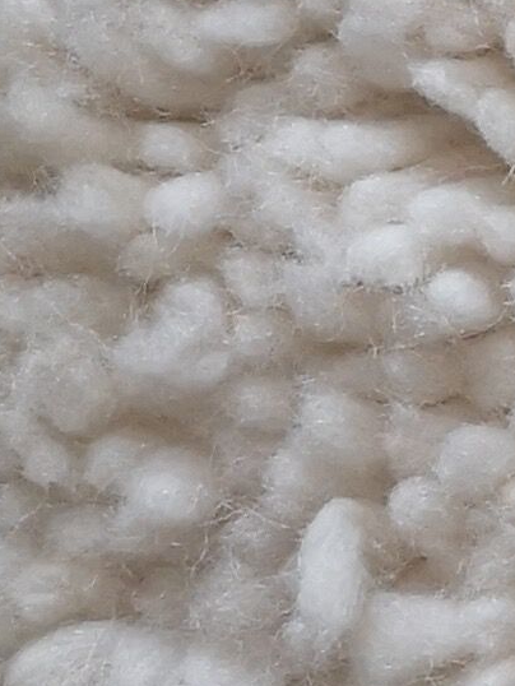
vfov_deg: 9.9
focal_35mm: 199
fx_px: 3944
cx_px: 1791
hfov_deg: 6.5
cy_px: 293
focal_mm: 3.95
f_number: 1.8
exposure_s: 1/50
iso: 100
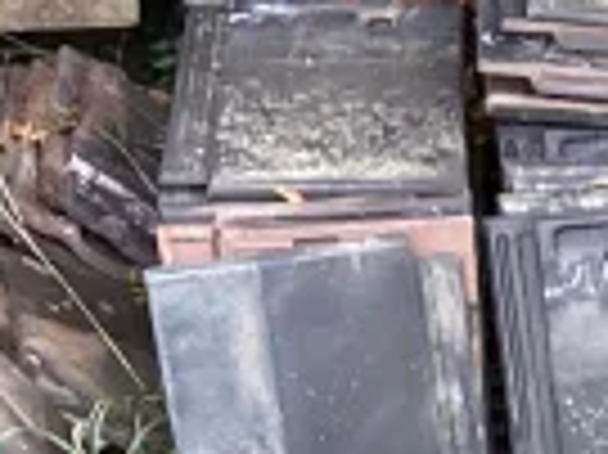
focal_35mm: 165
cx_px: 1518
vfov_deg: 9.0
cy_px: 288
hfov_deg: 10.2
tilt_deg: -33.6
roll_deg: +1.4
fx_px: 2896
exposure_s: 1/120
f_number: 2.4
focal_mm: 3.3
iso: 64
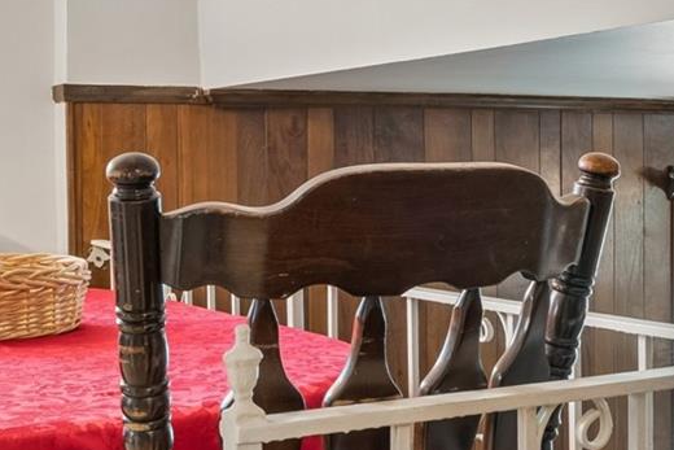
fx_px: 1224
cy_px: 191
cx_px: 331
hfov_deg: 30.8
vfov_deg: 20.8
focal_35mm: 65
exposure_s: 1/1.67
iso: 200
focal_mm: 16.6
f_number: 13
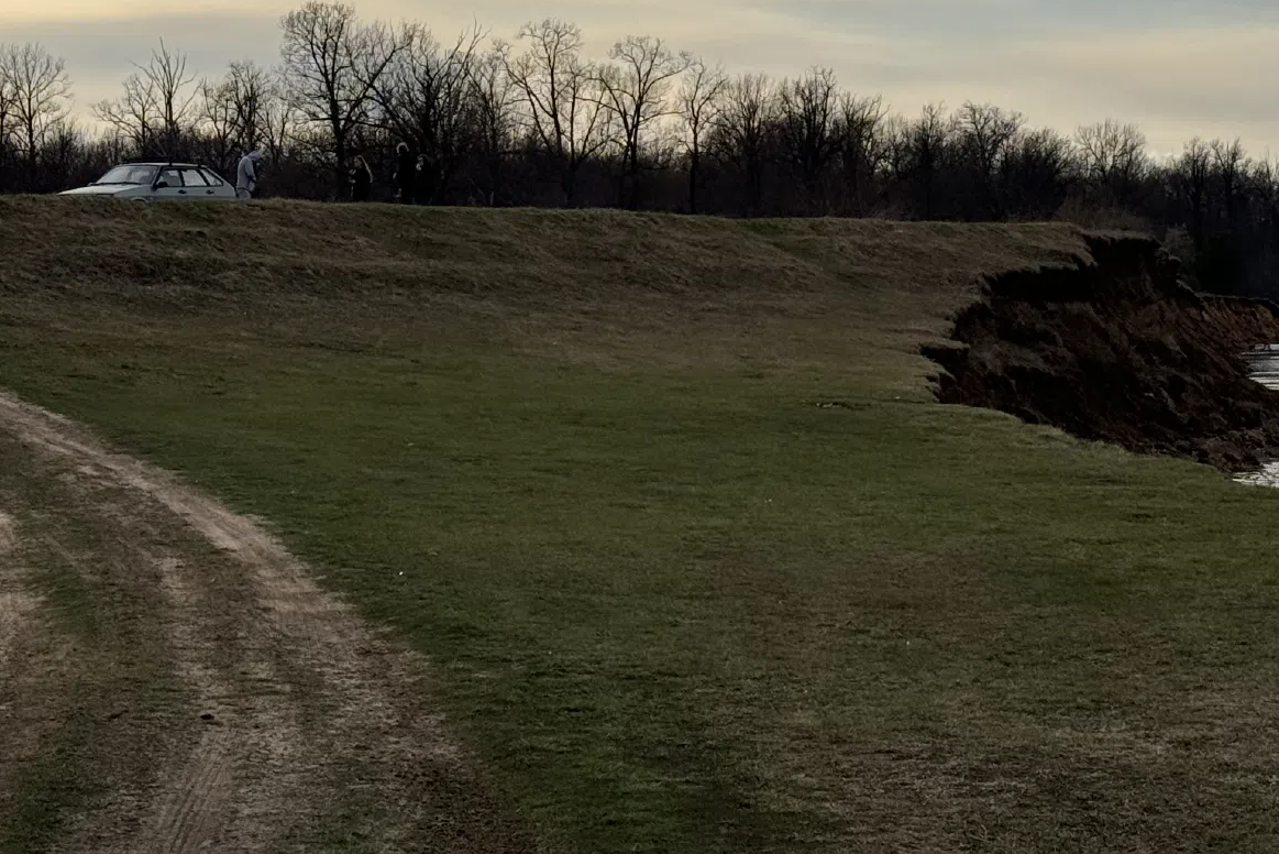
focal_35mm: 103
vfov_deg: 13.2
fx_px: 3660
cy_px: 59
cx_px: 802
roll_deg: +1.0
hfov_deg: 19.8
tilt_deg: +4.1
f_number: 1.78
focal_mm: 6.76
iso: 64
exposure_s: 1/7092
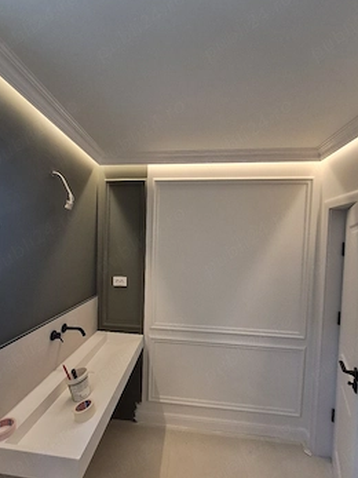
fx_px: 207
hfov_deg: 81.6
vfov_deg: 98.0
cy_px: 258
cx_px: 168
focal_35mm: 15
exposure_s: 1/50
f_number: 2.2
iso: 125
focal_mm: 1.74
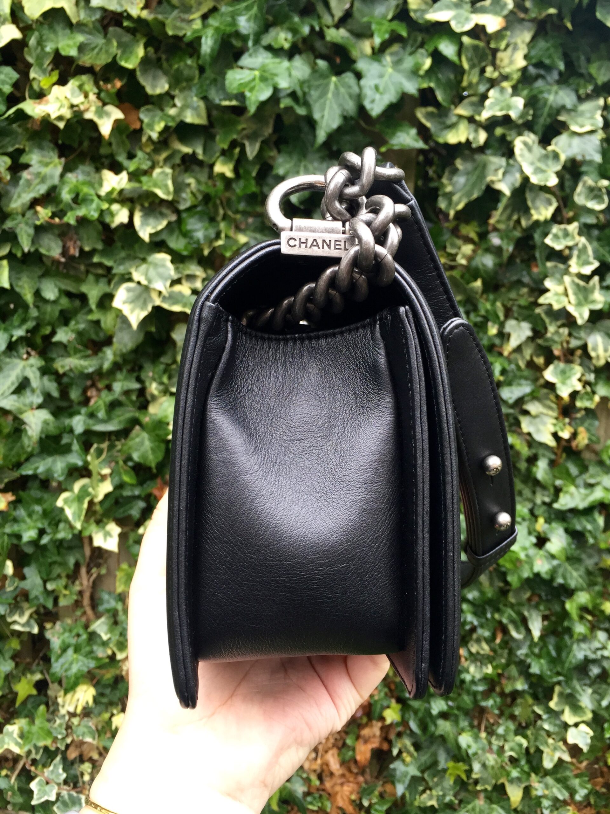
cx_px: 305
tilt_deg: -12.5
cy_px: 407
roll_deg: +0.6
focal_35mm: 29
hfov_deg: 48.2
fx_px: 681
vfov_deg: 61.7
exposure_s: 1/120
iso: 50
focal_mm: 4.15
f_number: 2.2
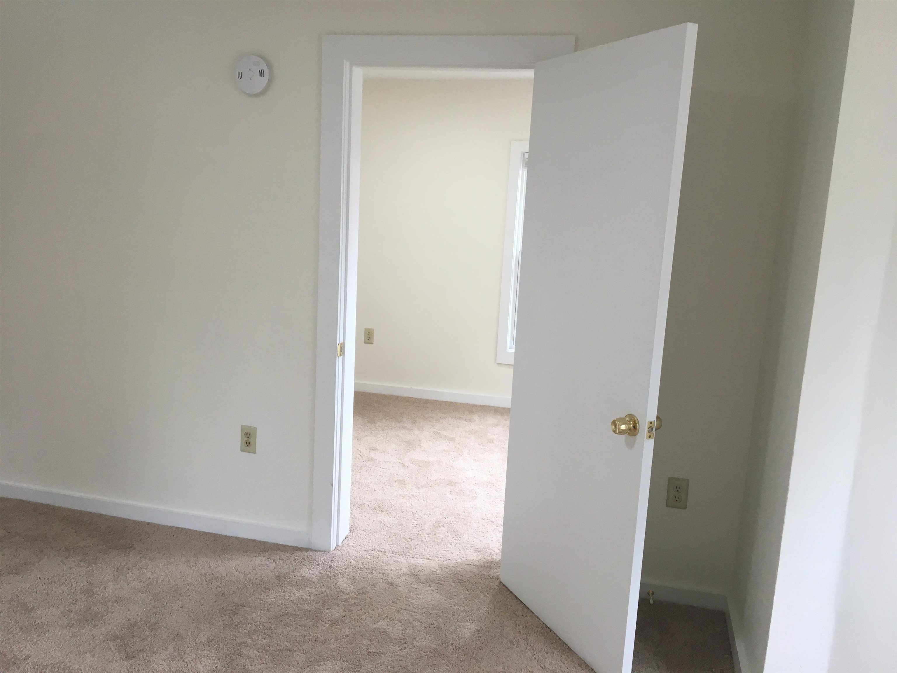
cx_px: 448
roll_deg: -1.9
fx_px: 751
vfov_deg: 48.2
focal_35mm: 29
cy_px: 336
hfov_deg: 61.7
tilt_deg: -10.3
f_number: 2.2
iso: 25
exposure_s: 1/30
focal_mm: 4.15
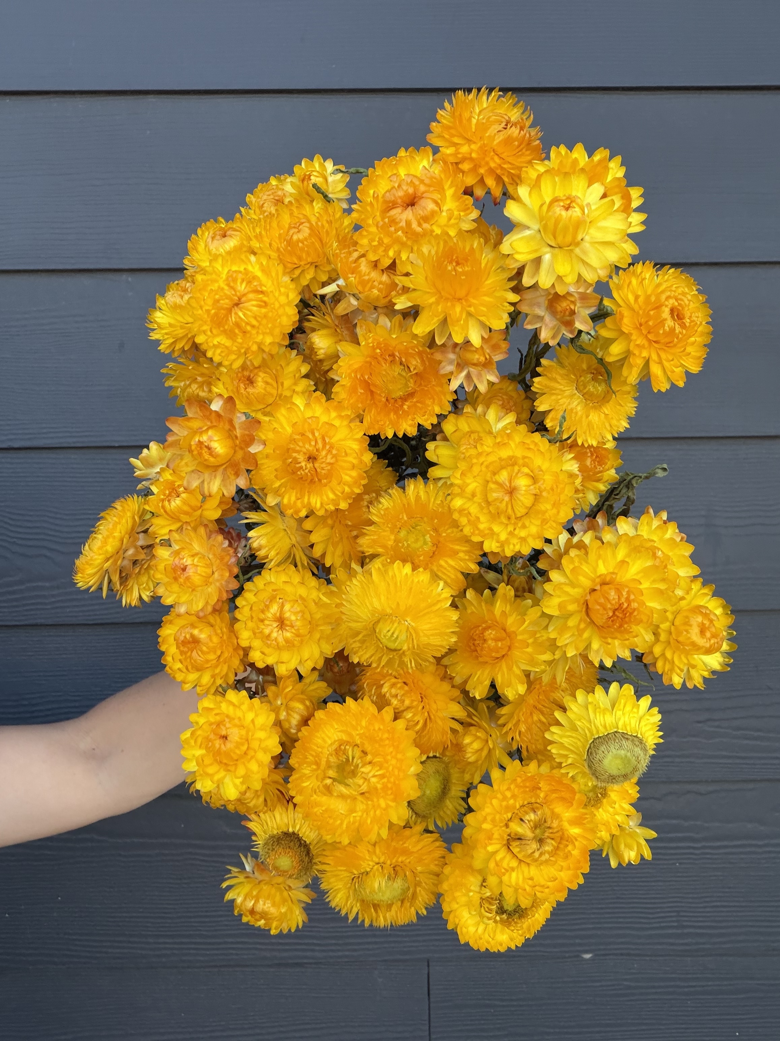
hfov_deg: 46.8
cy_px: 520
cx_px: 390
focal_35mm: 30
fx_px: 901
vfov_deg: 60.0
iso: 40
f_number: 1.9
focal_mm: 2.71
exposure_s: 1/121
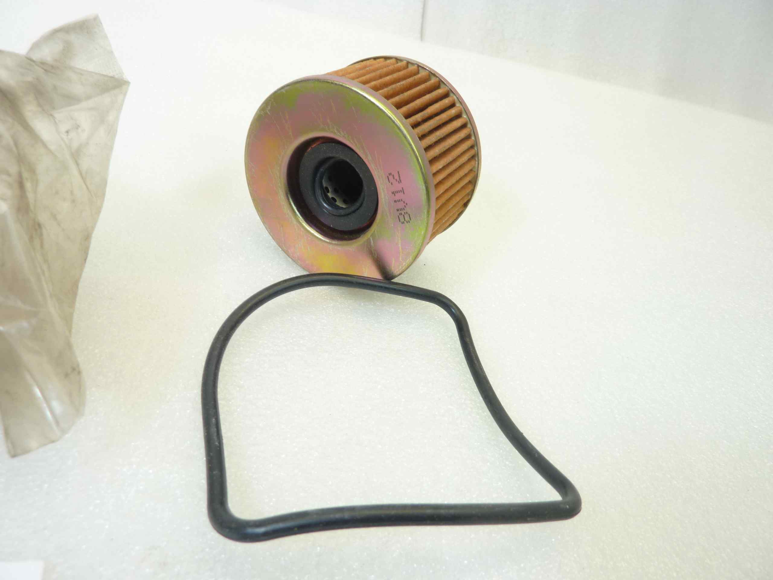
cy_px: 290
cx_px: 386
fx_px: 558
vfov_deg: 54.9
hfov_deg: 69.4
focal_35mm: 25
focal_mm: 4.1
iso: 80
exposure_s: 1/25
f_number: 3.3
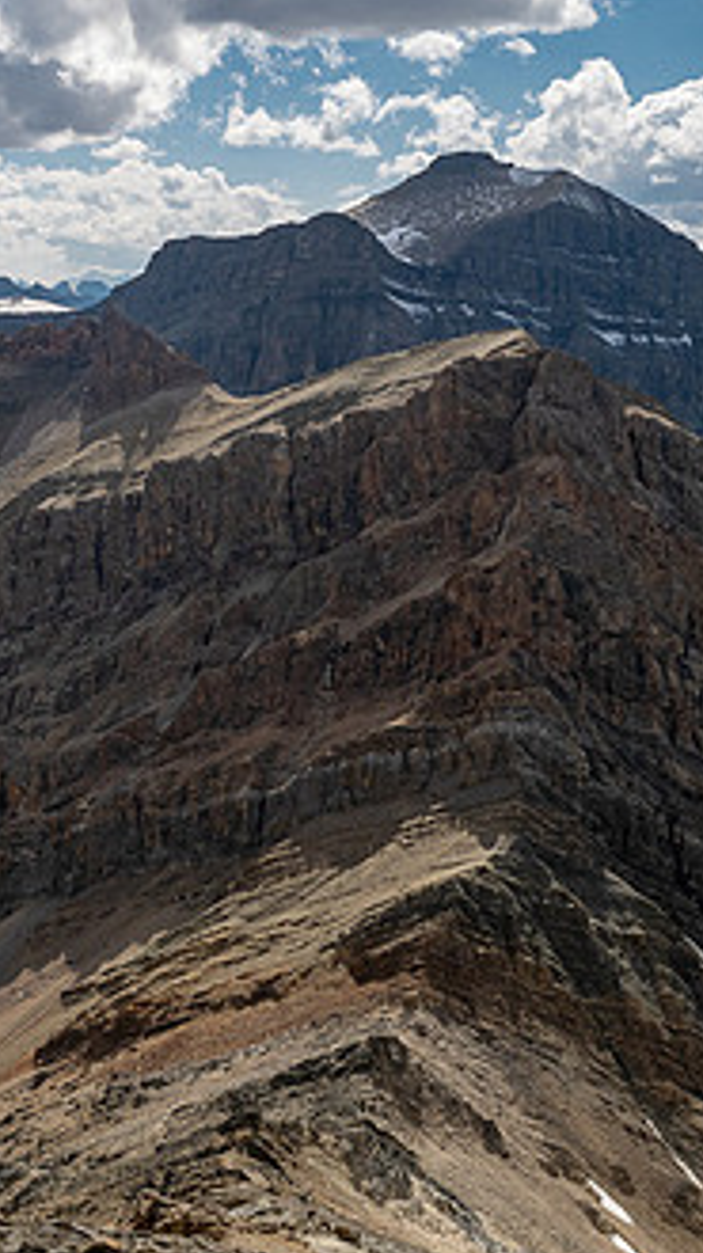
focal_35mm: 46
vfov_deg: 44.6
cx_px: 53
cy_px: 670
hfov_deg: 25.0
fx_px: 1528
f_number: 8
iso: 200
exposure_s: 1/250
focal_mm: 12
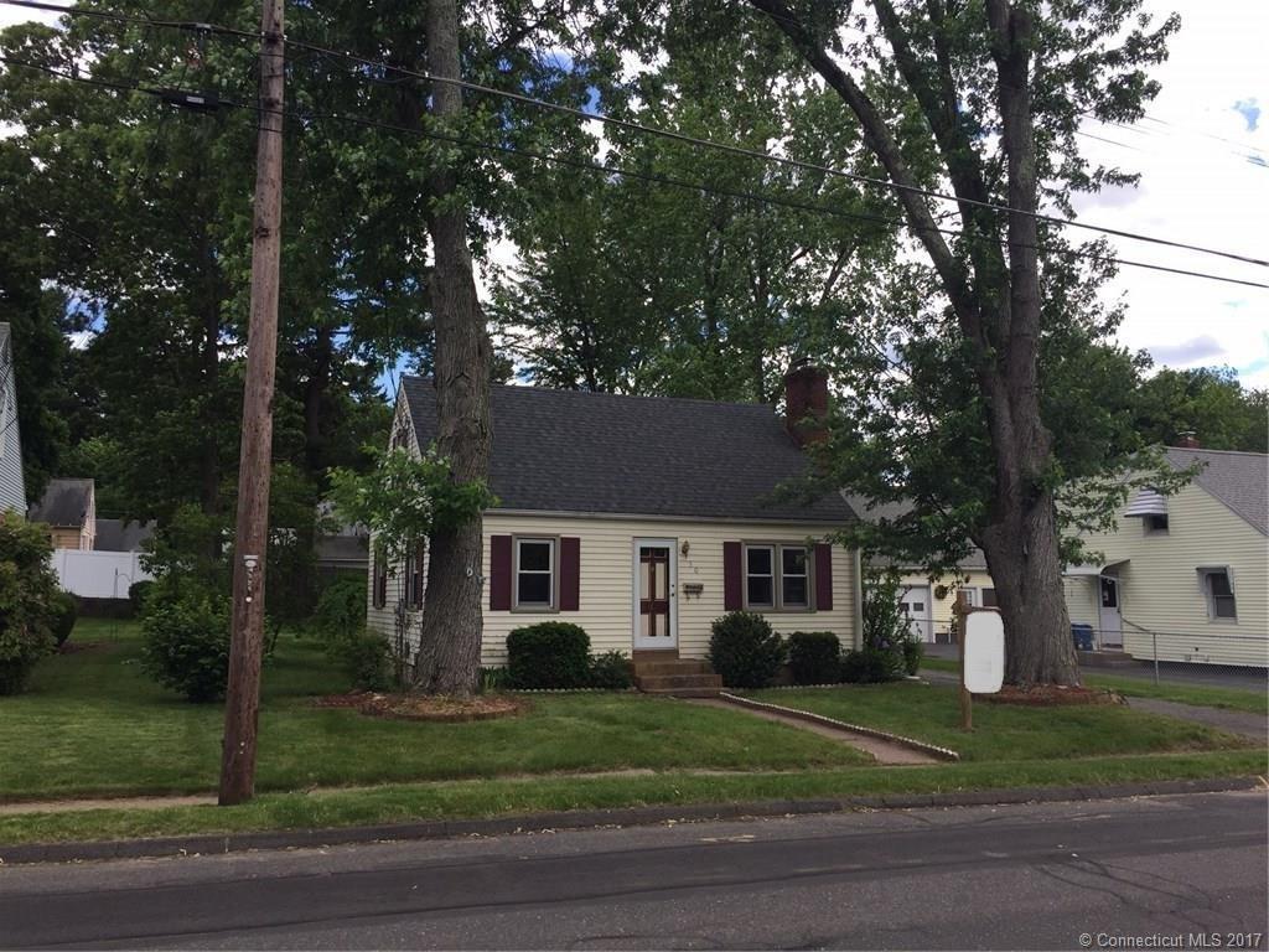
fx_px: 1063
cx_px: 634
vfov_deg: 48.2
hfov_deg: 61.7
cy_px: 476
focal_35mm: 29
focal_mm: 4.15
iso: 32
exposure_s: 1/860
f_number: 2.2
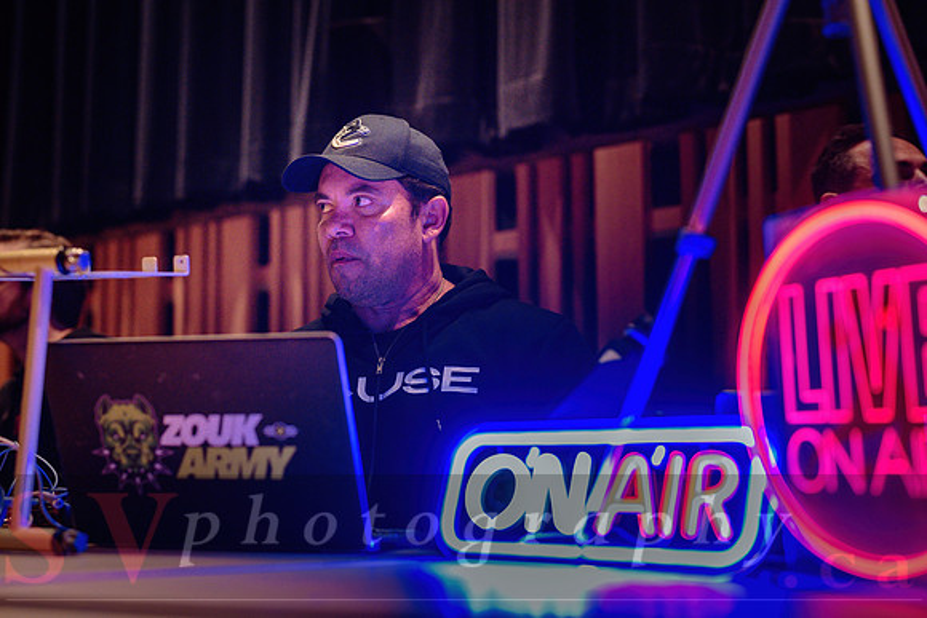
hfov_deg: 33.0
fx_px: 1559
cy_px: 286
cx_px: 366
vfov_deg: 22.4
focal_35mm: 61
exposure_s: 1/320
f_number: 1.8
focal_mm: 50
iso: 1600
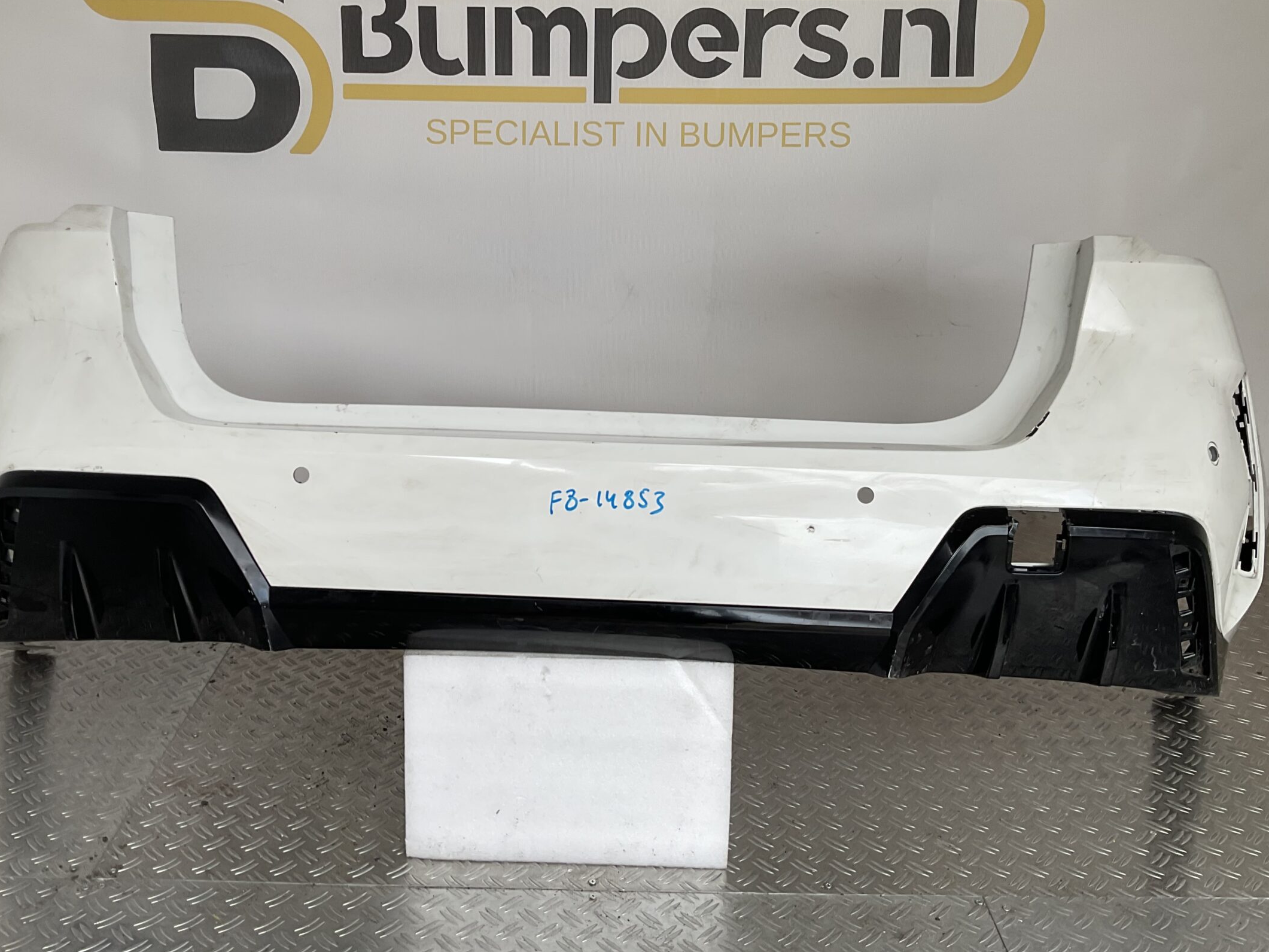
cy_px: 393
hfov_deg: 52.6
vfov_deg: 40.6
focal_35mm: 35
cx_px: 590
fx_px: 1283
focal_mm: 3
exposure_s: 1/120
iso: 16
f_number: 1.8
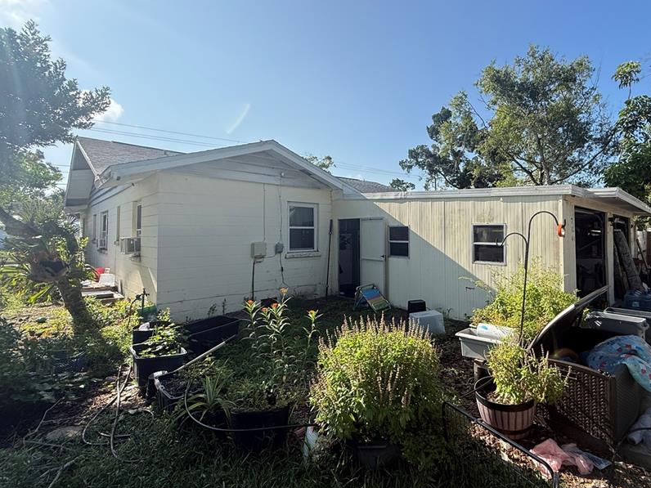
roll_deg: +0.8
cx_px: 379
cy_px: 222
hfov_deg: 87.0
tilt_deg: +2.3
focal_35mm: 18
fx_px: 339
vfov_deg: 71.4
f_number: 2.2
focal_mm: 2.22
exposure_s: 1/928
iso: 64
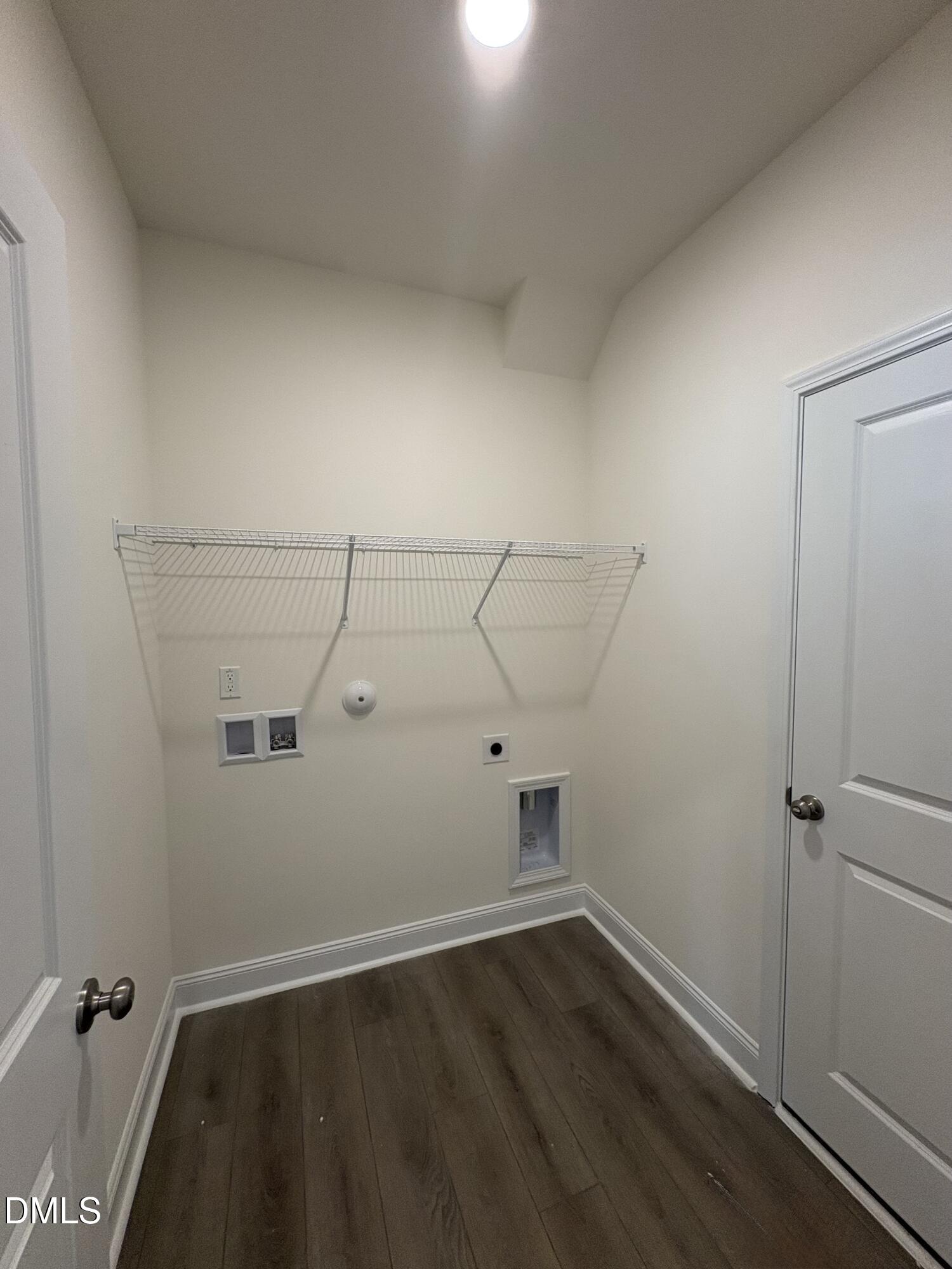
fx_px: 513
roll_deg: +0.5
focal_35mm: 14
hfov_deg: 85.7
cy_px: 634
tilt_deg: -2.2
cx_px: 476
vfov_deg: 102.1
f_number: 2.2
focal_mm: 2.22
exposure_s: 1/60
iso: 125
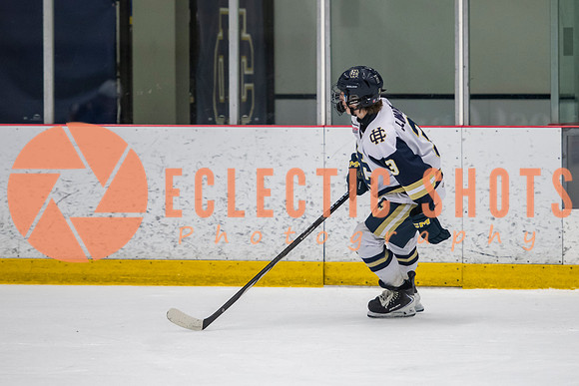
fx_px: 4369
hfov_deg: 7.6
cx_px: 330
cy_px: 175
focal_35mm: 272
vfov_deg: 5.1
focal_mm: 165
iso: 2000
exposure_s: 1/640
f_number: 3.2
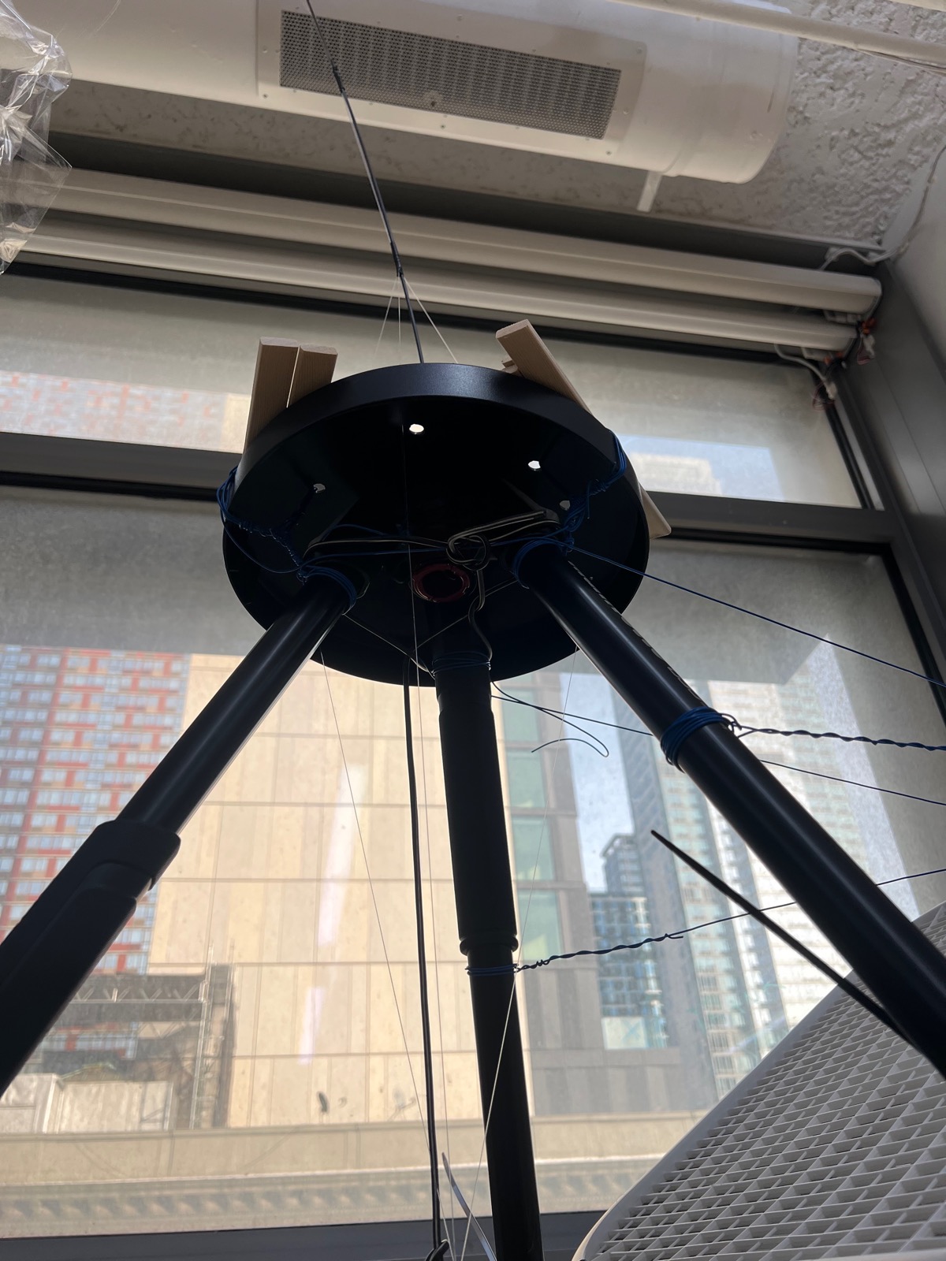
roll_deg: +4.2
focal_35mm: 26
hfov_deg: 53.1
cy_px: 630
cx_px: 473
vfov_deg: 67.3
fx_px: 947
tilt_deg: +35.5
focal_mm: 5.7
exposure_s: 1/506
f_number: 1.5
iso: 50
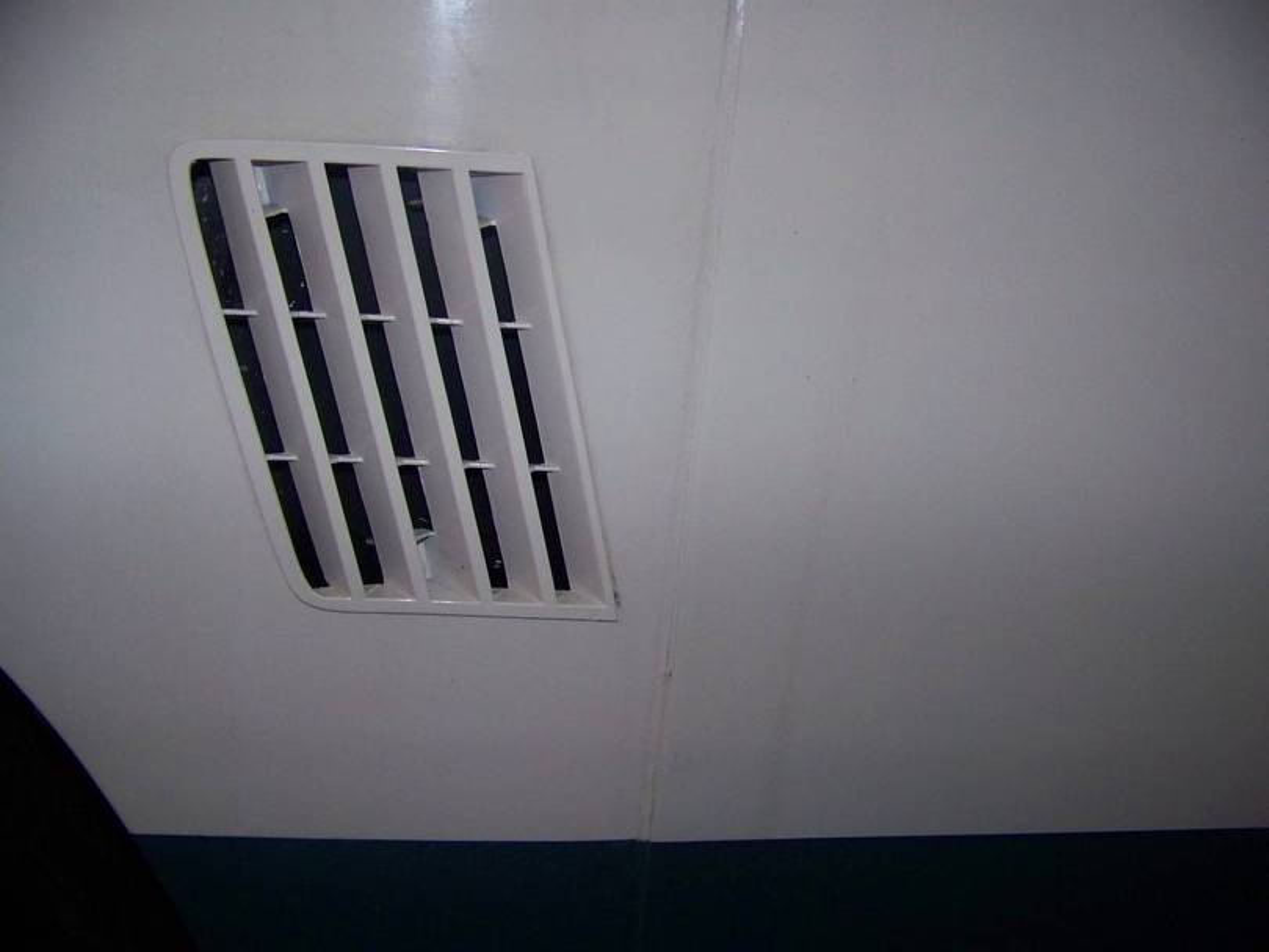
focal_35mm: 36
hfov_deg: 51.3
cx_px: 634
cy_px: 476
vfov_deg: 39.7
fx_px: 1320
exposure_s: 1/30
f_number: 2.8
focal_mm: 5.85
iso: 200
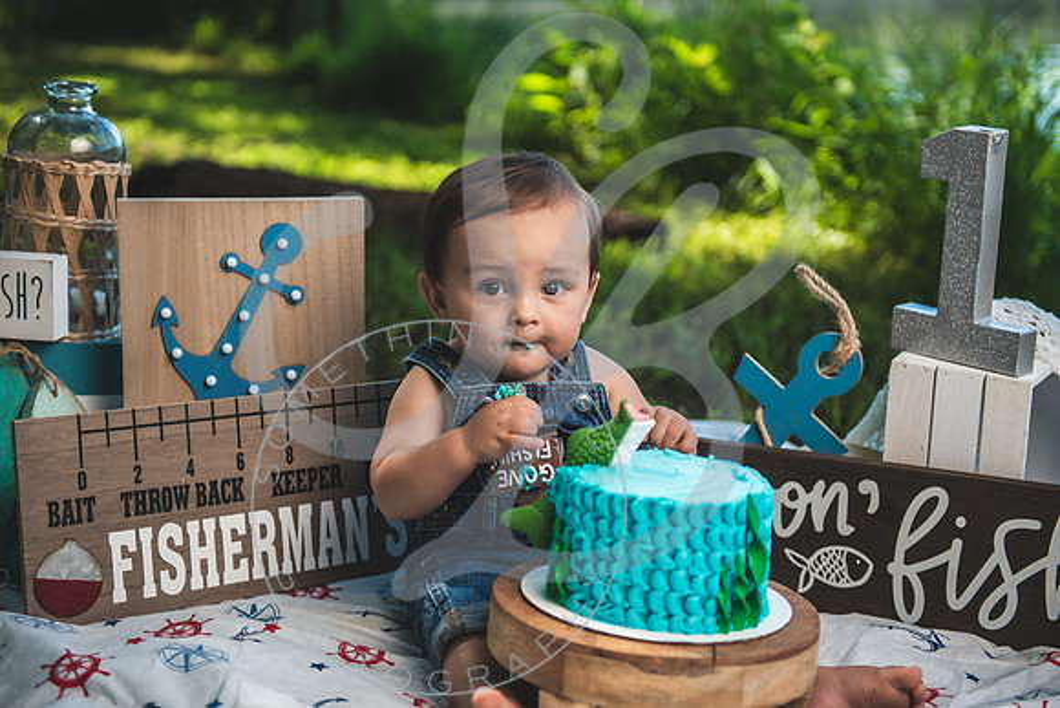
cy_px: 353
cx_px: 510
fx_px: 1967
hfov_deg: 30.2
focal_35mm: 67
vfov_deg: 20.4
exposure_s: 1/640
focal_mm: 62
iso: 100
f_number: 2.8
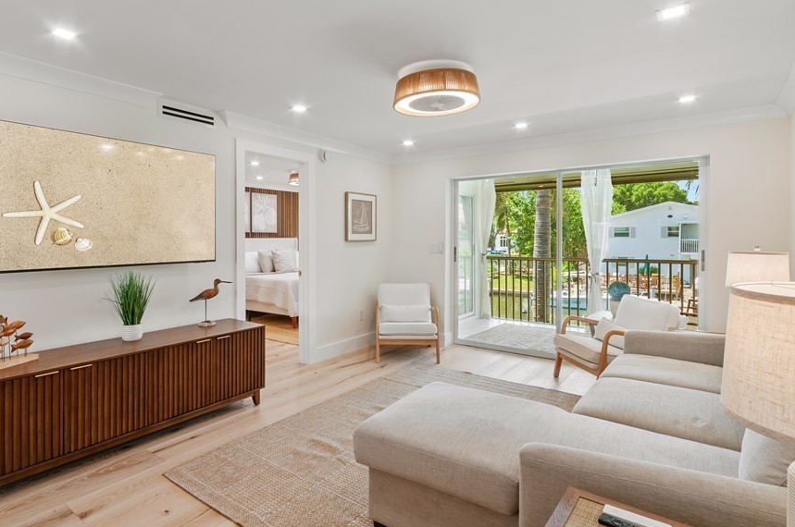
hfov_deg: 86.6
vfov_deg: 64.1
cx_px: 352
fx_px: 419
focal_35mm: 19
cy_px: 229
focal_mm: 10
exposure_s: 1/6
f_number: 11
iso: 200
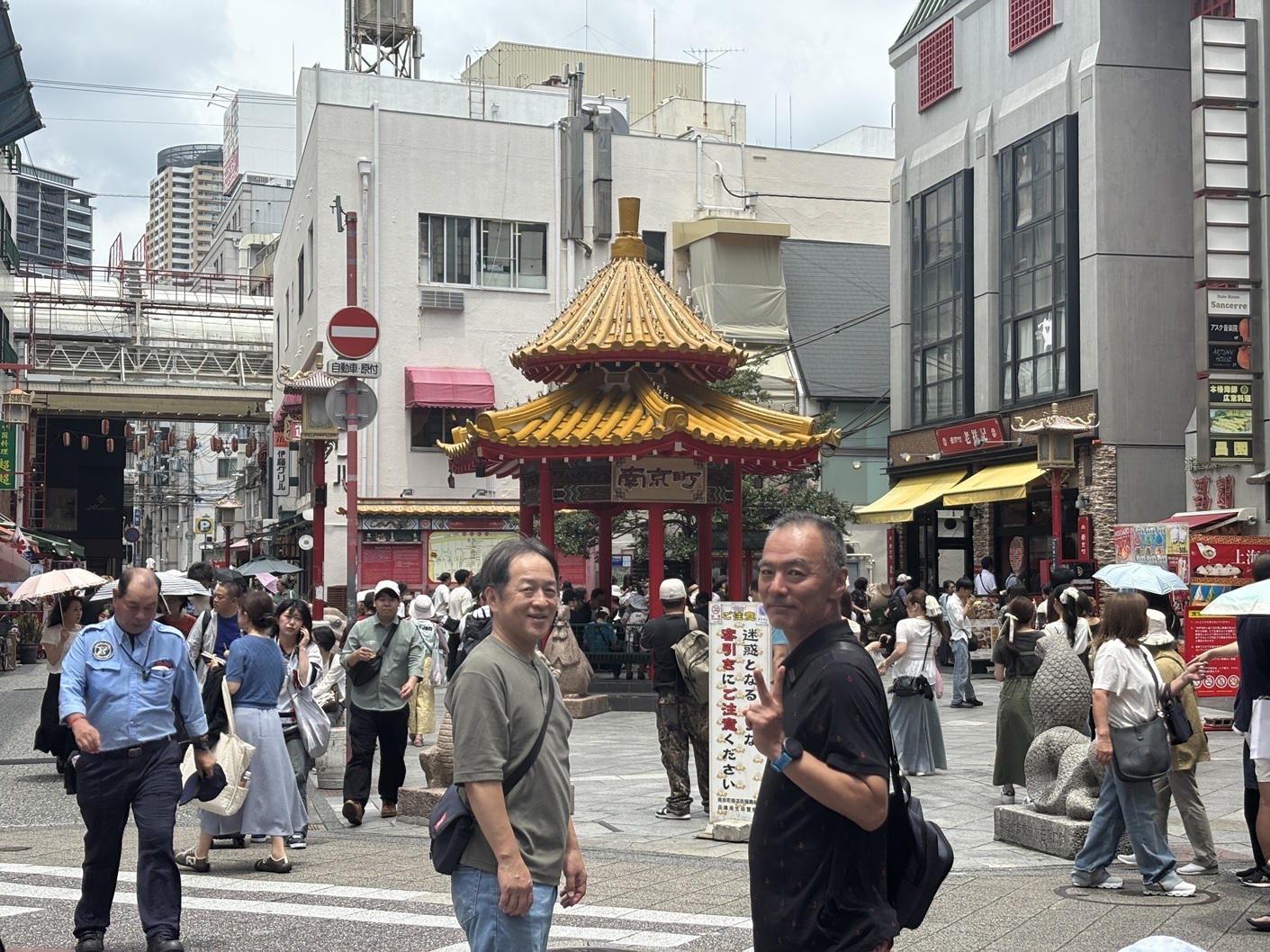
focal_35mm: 52
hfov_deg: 36.8
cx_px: 635
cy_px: 476
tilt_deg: +4.4
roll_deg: -0.2
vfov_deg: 28.0
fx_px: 1908
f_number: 1.6
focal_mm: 5.96
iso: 32
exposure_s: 1/1616
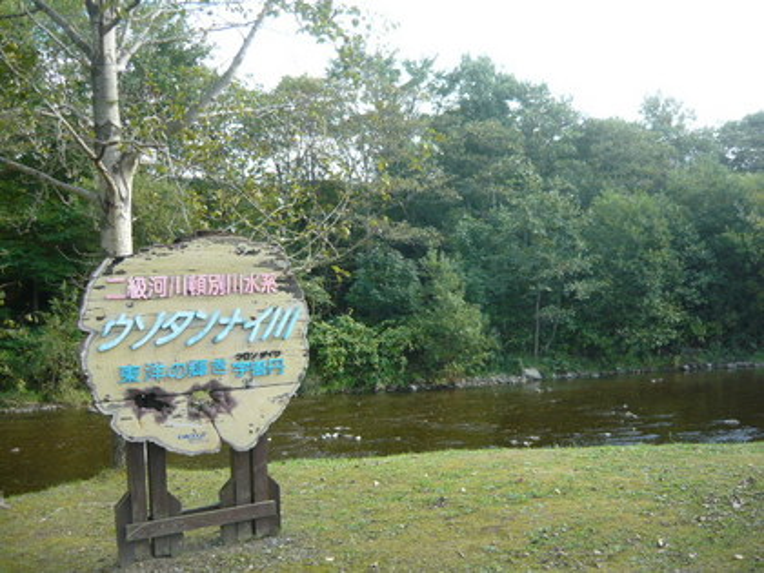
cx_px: 382
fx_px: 728
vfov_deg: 42.9
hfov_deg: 55.4
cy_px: 286
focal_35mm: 33
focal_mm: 5.5
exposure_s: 1/200
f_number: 2.8
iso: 100
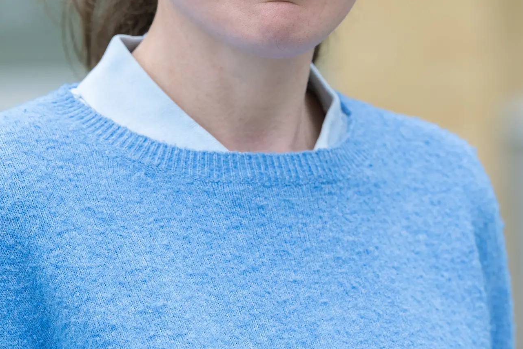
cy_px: -18
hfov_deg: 10.1
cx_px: 261
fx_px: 2949
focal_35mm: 203
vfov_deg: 6.7
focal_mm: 135
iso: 500
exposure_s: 1/200
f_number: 3.5
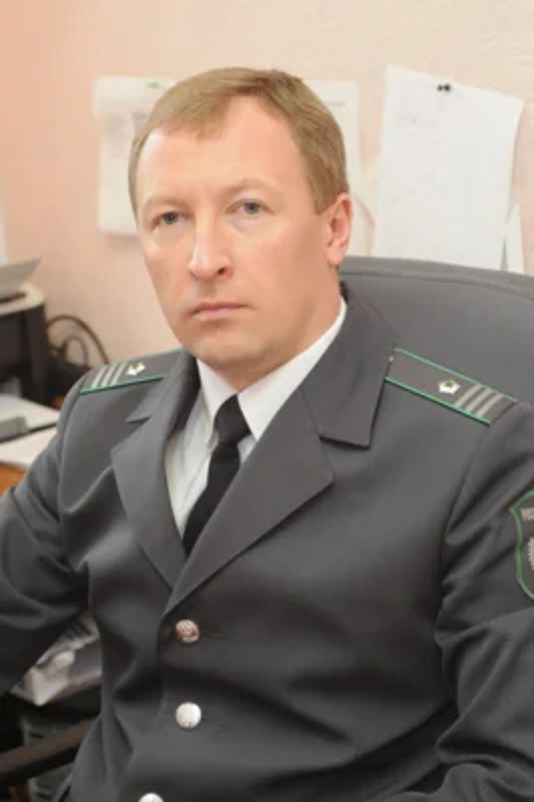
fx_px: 2073
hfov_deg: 14.7
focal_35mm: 93
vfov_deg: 21.9
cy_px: 401
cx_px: 267
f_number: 4
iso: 800
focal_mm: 62
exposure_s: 1/100
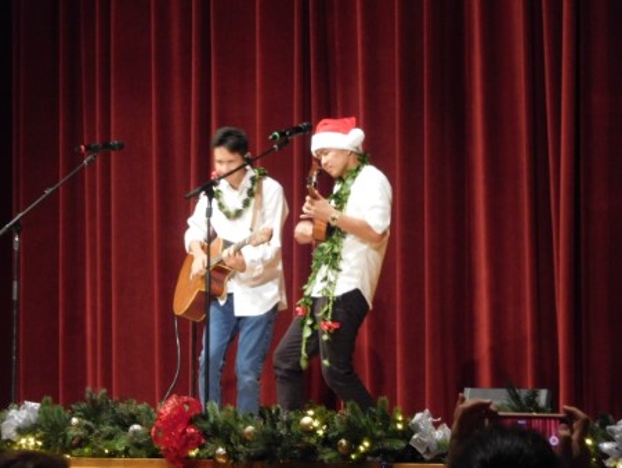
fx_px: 3236
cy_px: 234
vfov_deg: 8.3
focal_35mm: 180
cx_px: 311
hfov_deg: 11.0
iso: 800
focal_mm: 32.1
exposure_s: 1/10
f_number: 5.3
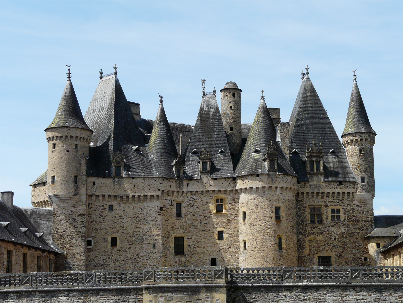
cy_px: 152
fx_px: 803
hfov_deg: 28.2
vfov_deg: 21.3
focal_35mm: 69
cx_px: 202
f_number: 5.6
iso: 100
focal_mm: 11.4
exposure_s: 1/400
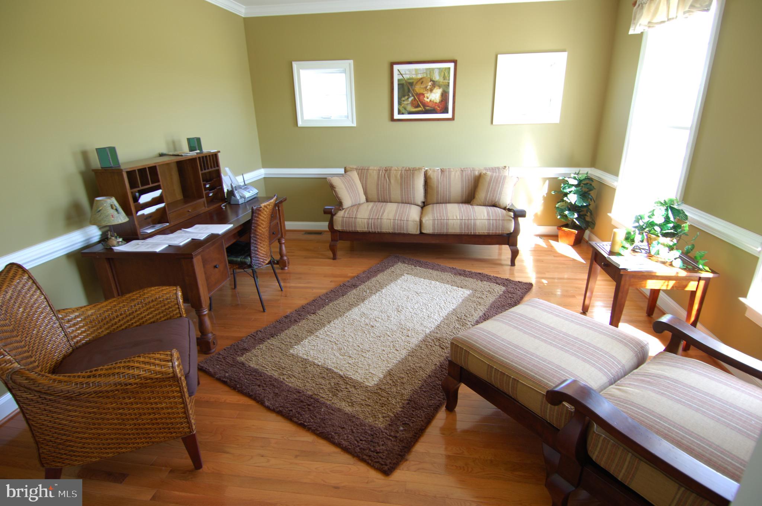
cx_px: 381
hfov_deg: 90.1
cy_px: 253
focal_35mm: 18
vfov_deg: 67.2
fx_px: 381
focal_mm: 12
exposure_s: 1/15
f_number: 4
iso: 100
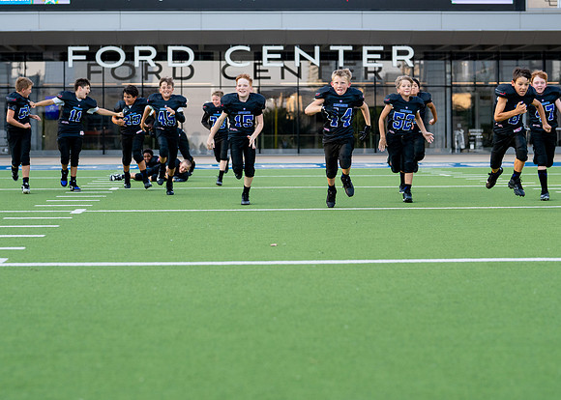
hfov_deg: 28.3
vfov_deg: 20.4
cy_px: 142
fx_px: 1112
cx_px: 232
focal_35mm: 70
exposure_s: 1/2000
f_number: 2
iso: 400
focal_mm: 50
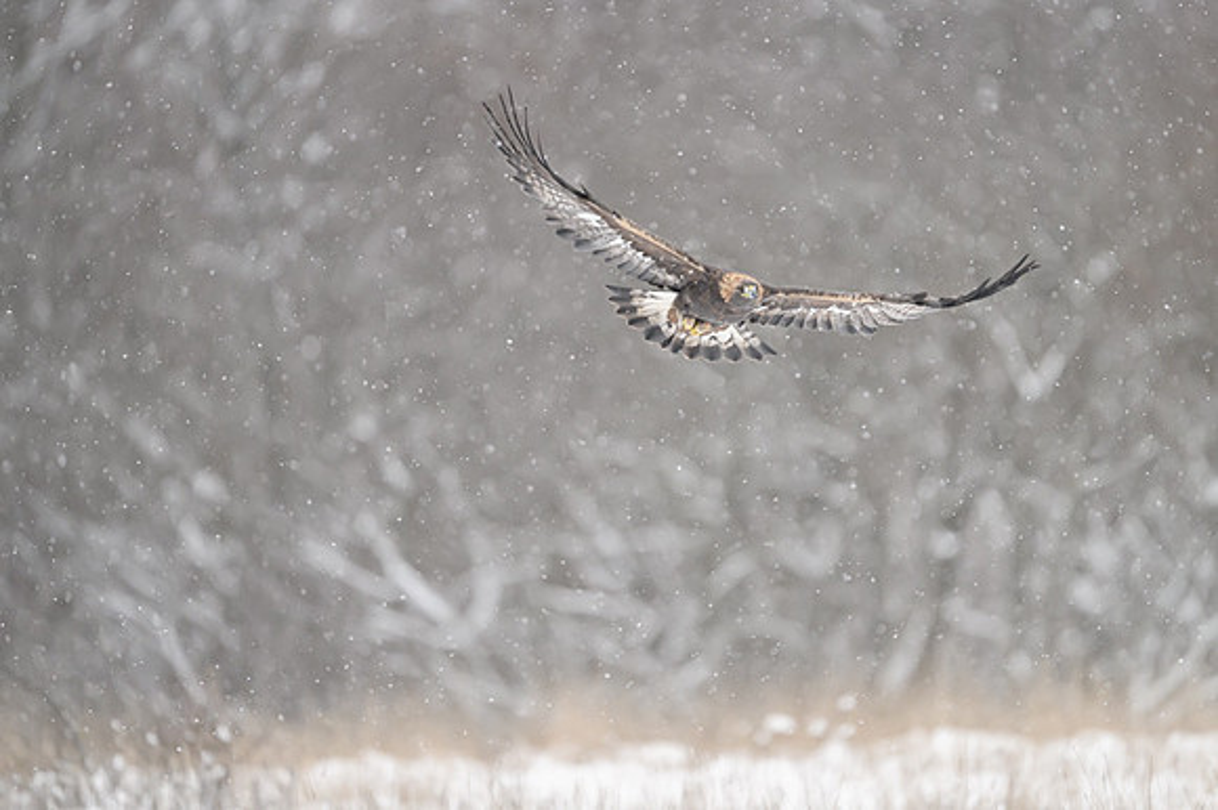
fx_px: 20422
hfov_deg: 3.4
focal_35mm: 604
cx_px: 657
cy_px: 373
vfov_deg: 2.3
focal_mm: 560
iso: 1600
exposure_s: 1/2000
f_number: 4
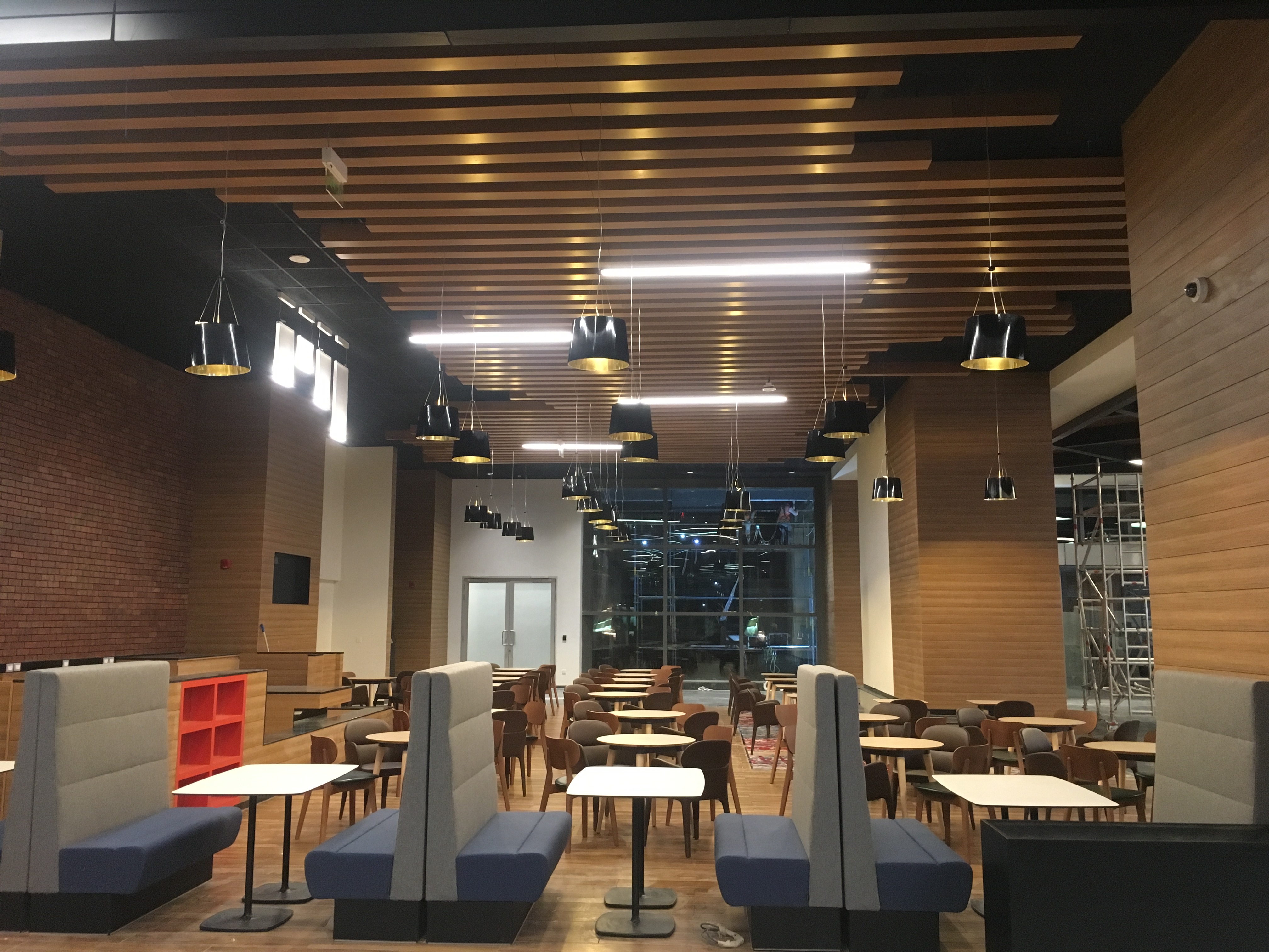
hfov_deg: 61.7
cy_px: 476
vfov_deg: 48.2
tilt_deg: +8.5
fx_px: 1063
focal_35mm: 29
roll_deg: -0.6
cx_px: 634
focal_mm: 4.15
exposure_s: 1/17
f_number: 2.2
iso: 200
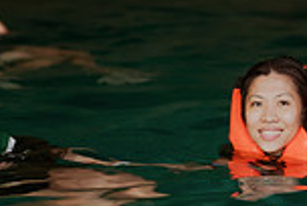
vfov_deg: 6.2
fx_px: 1888
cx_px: 162
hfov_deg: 9.3
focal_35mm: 221
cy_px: 58
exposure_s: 1/250
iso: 640
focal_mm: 58
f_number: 1.4
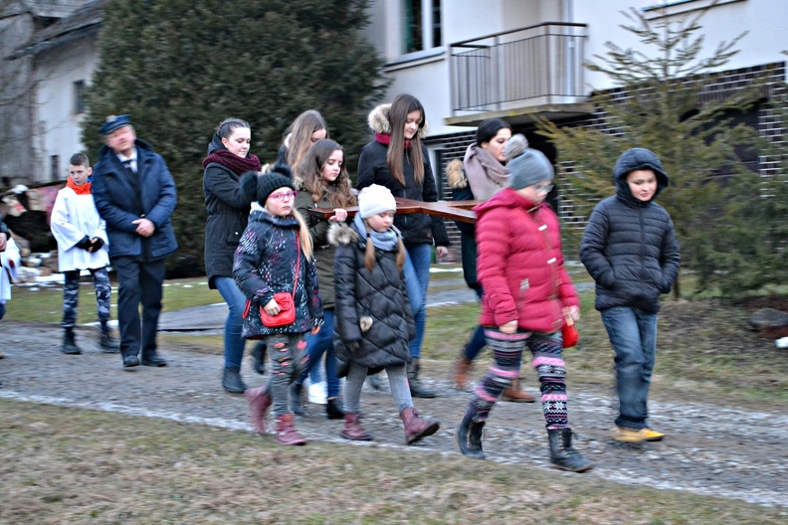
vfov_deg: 16.6
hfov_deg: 24.6
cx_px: 394
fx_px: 1806
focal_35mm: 82
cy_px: 262
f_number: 5.6
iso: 2000
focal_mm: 55
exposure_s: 1/15
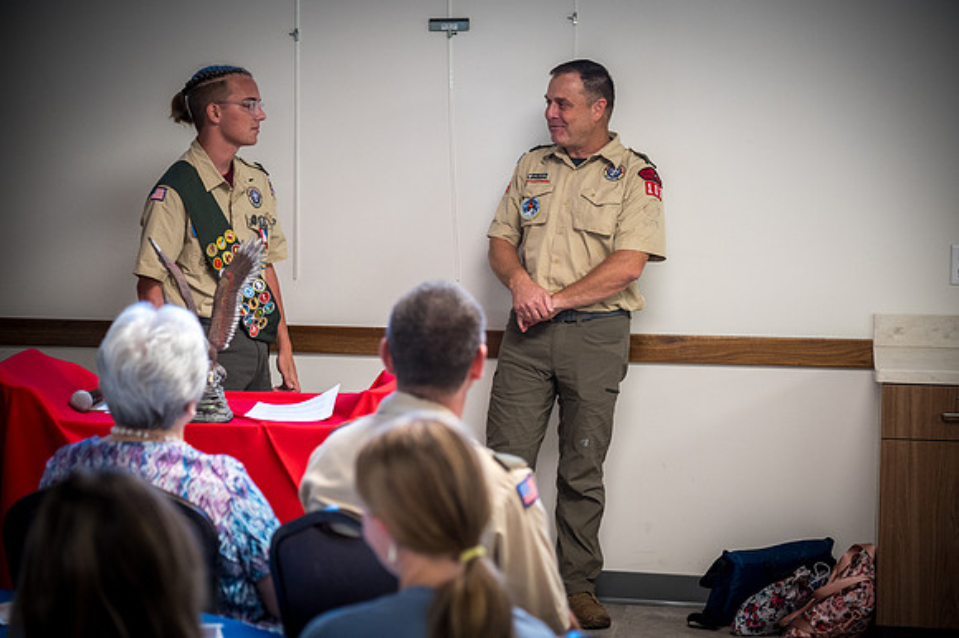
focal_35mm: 92
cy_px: 319
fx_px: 2449
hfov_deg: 22.2
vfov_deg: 14.8
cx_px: 480
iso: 2800
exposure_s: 1/125
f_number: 4
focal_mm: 92
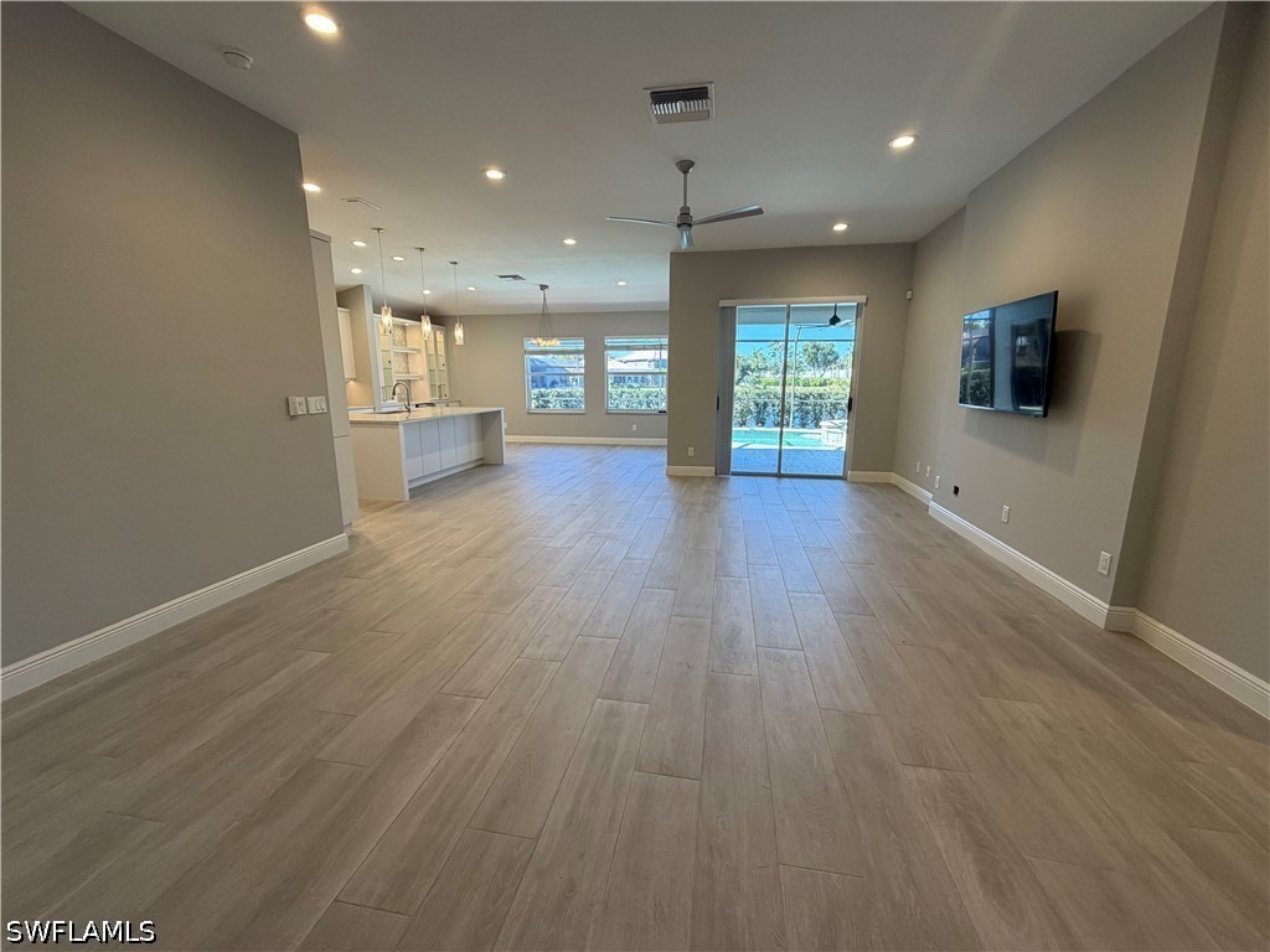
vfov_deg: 85.7
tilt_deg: -11.1
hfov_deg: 102.1
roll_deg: +0.6
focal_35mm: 14
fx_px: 514
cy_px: 476
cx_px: 635
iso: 125
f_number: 2.2
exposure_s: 1/120
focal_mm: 2.22
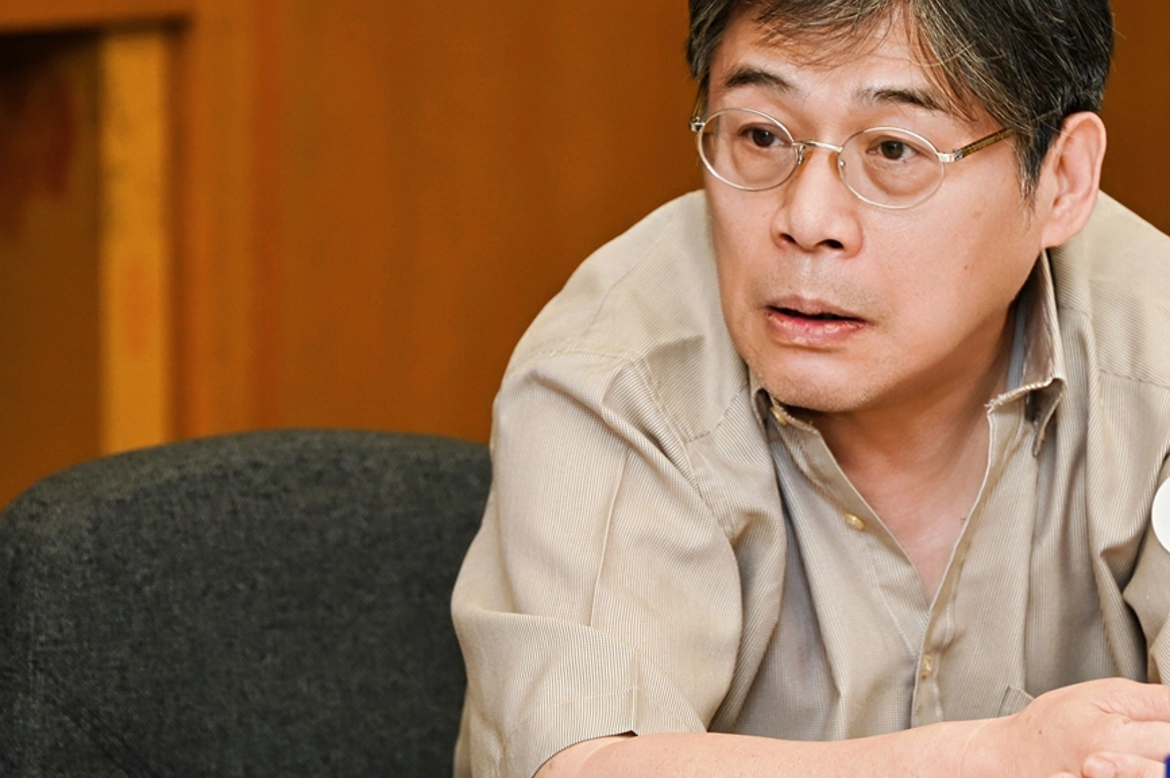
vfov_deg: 4.0
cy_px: 363
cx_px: 780
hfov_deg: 6.0
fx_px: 11232
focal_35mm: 346
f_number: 6.3
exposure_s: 1/100
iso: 640
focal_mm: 200
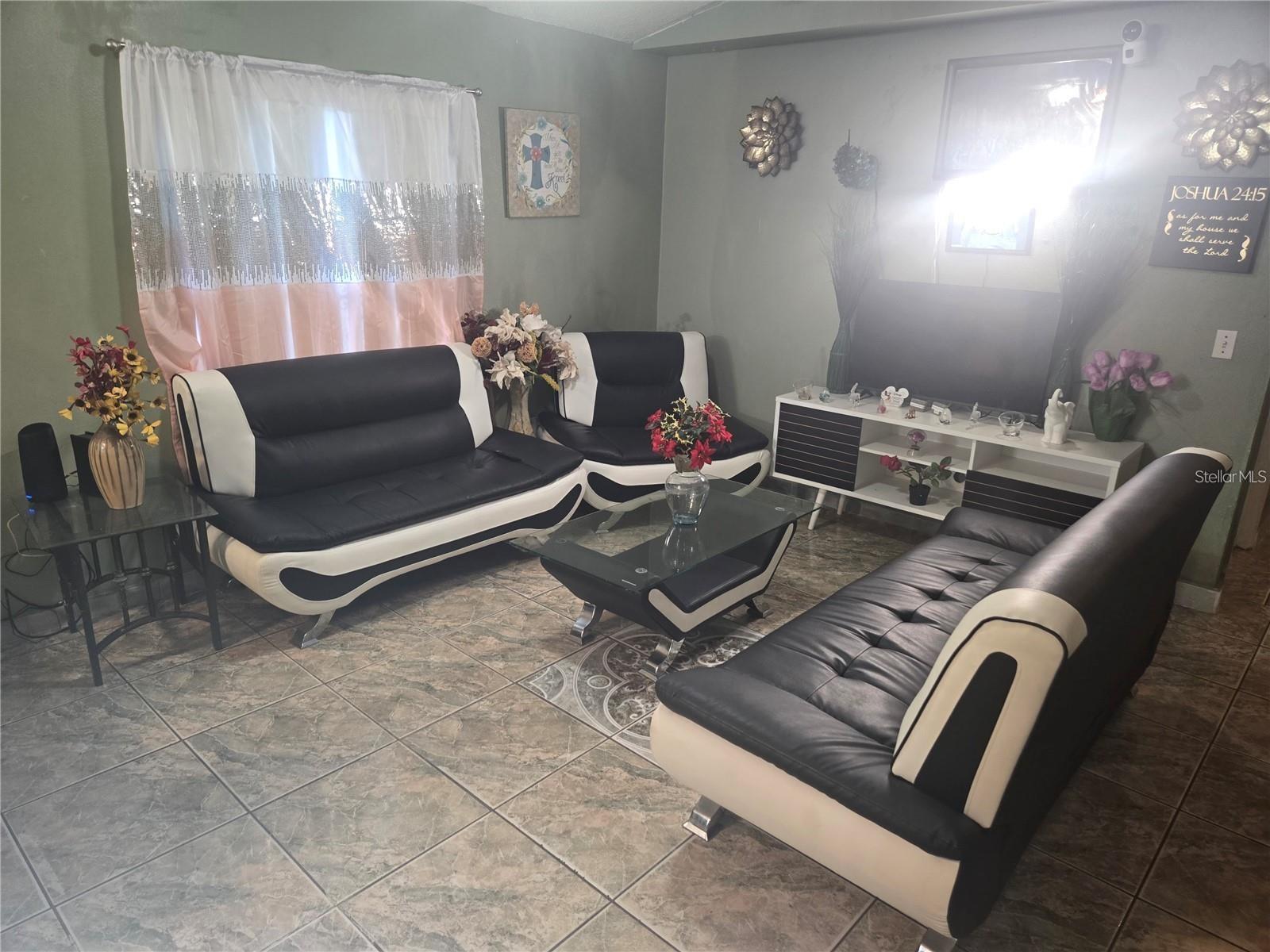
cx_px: 635
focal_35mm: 23
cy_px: 476
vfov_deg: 58.9
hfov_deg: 73.9
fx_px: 844
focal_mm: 5.4
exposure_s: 1/15
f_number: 1.8
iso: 125
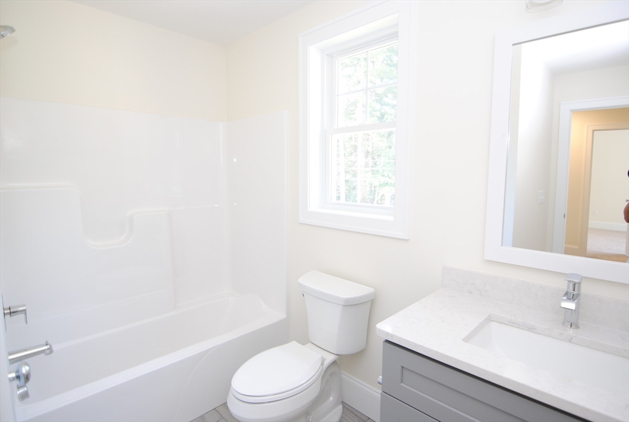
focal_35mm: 20
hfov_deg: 85.3
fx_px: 341
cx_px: 314
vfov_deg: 63.4
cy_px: 211
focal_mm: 13
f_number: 2.8
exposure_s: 1/30
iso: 280
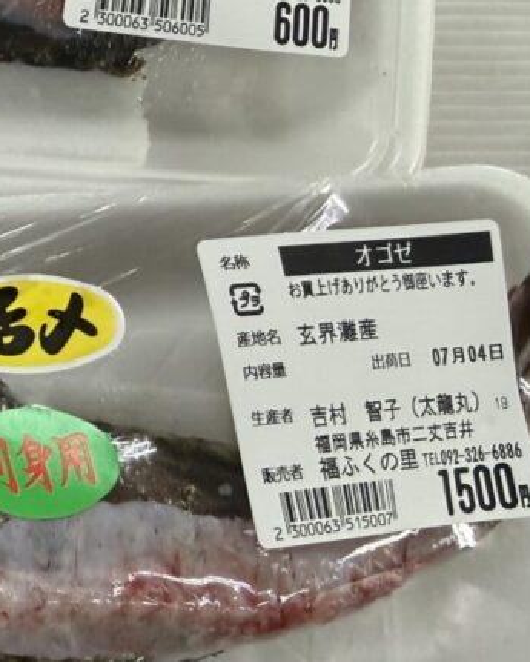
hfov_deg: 23.0
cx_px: -179
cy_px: 293
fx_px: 1137
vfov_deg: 32.4
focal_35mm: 58
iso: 250
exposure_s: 1/120
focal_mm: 2.22
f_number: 2.2
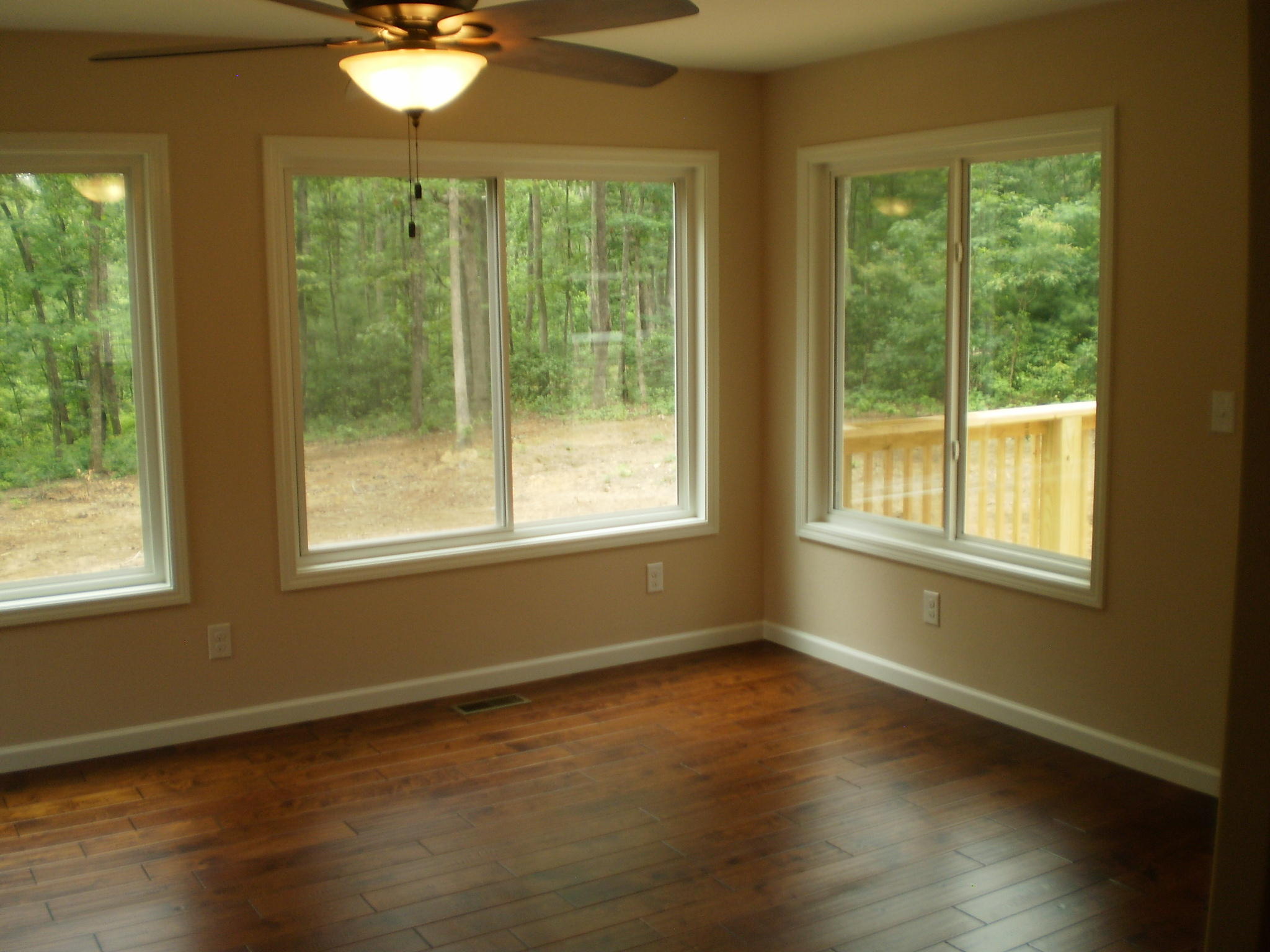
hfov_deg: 51.4
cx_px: 635
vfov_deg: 39.7
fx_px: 1321
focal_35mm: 36
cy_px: 476
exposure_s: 1/40
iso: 64
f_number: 3.1
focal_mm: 6.3
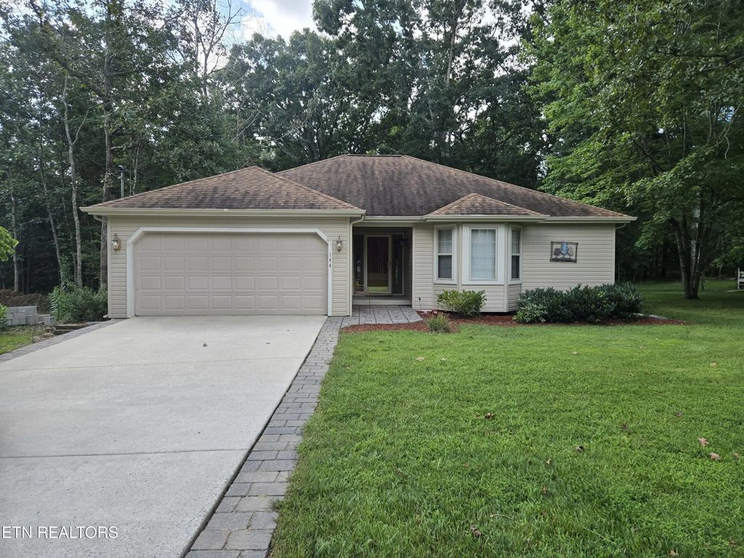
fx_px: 494
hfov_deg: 73.9
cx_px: 372
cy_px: 279
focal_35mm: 23
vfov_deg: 58.9
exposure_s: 1/1429
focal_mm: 5.4
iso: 80
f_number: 1.8
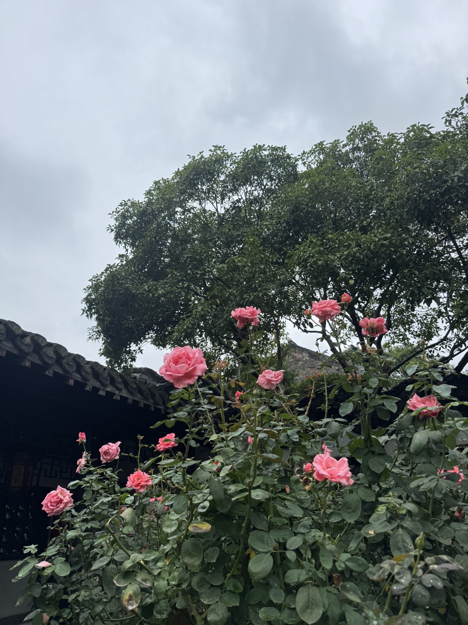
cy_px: 312
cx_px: 234
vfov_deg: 71.6
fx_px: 433
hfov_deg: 56.8
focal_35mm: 24
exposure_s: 1/2331
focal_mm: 6.76
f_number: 1.78
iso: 80
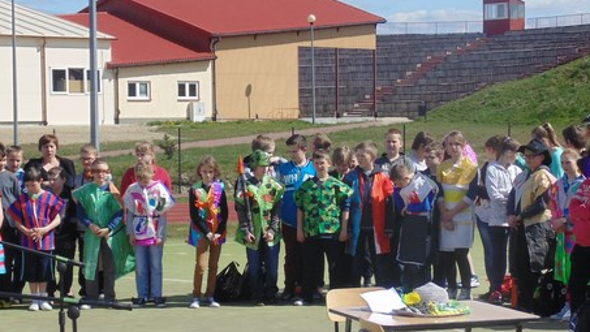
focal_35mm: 102
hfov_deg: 20.9
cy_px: 283
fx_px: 1596
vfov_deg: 11.8
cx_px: 285
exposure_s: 1/800
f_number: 3.9
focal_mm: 9.5
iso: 80
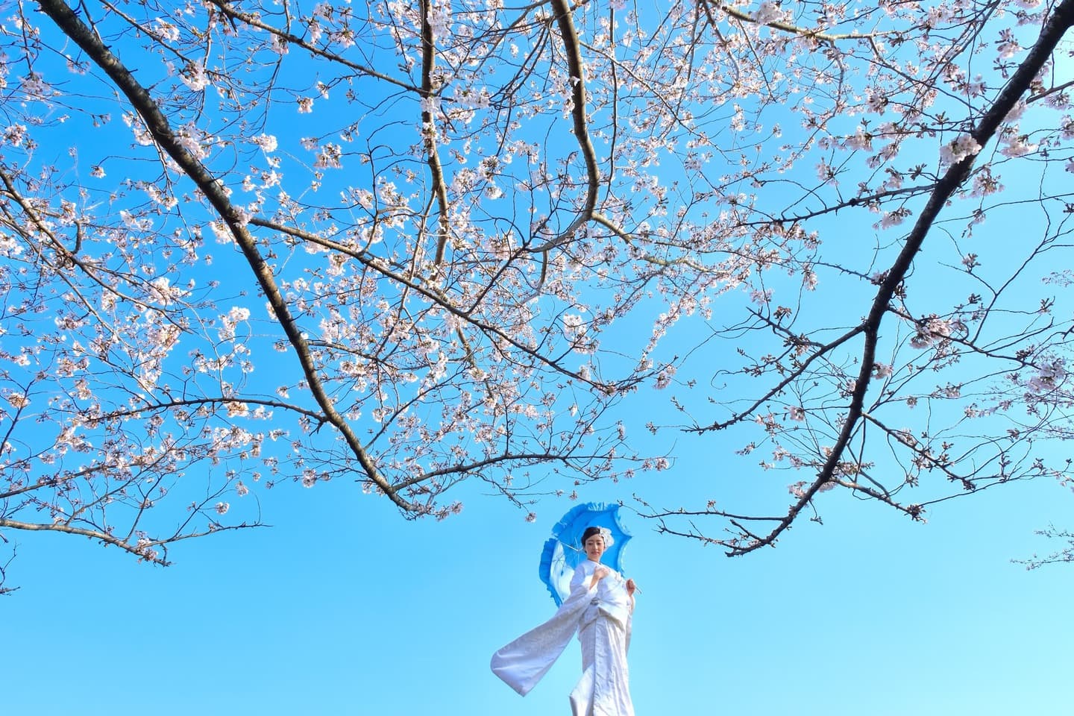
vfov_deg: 53.1
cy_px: 358
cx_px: 537
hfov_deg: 73.7
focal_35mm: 24
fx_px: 716
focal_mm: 16
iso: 800
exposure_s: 1/200
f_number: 10
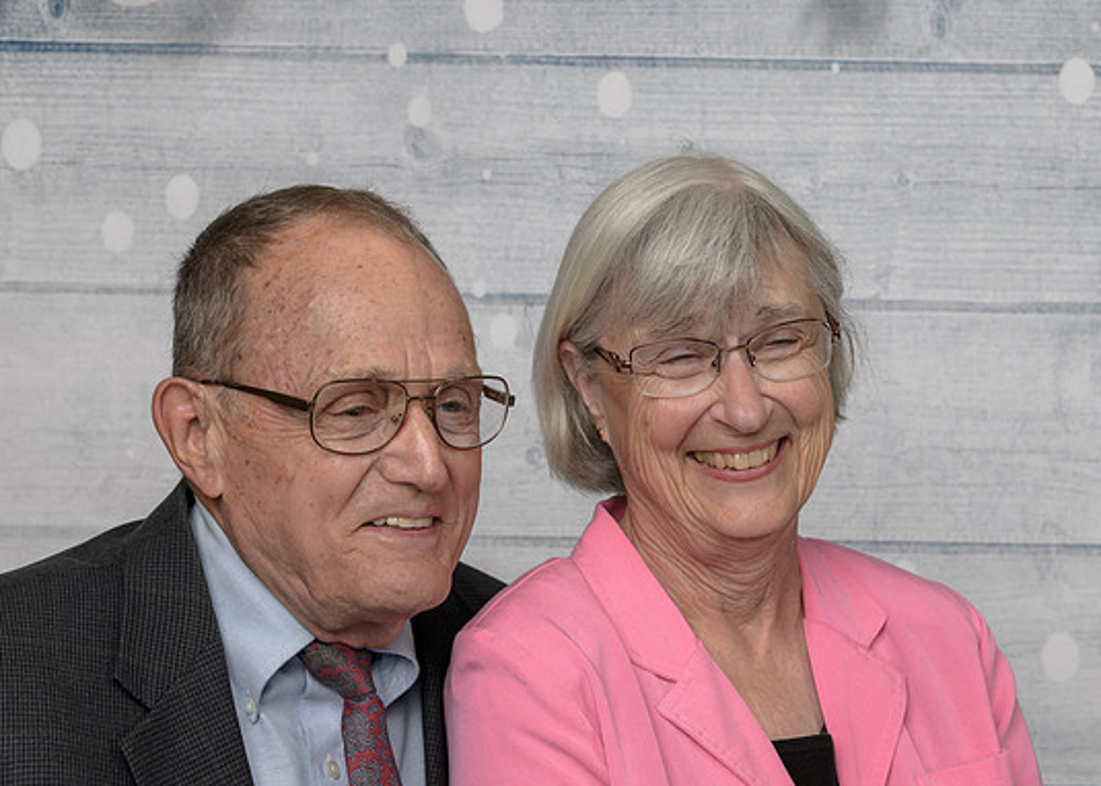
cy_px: 295
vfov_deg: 16.6
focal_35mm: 86
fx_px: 2689
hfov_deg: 23.1
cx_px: 555
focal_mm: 55
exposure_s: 1/125
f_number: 10
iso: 400
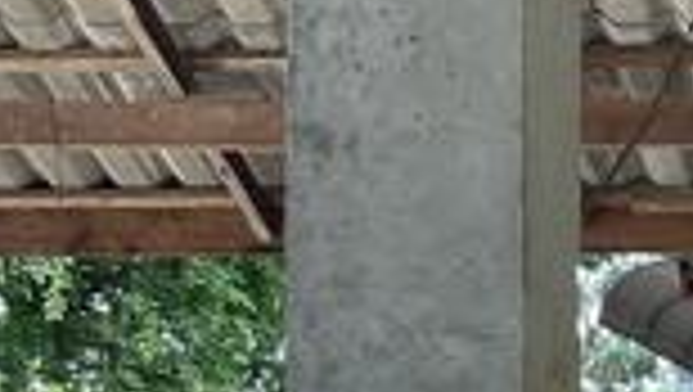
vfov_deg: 8.8
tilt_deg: +1.8
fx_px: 2483
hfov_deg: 15.0
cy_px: 538
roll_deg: -0.4
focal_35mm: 135
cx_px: 958
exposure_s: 1/120
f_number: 1.8
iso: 25
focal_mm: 3
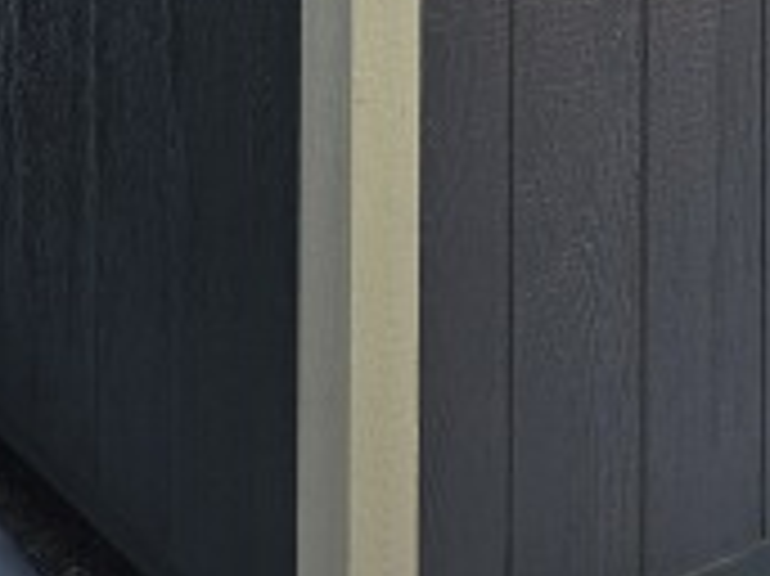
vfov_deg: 14.7
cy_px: -500
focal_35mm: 86
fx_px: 1912
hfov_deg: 22.7
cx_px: 527
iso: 10
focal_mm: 6.3
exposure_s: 1/310
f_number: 1.7
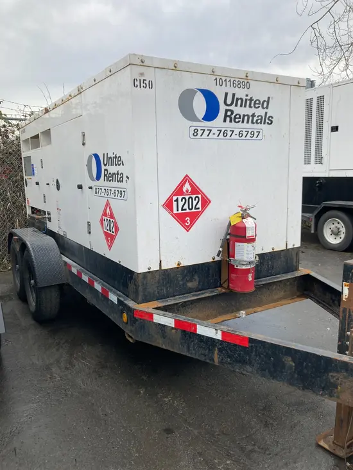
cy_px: 235
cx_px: 176
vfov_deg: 63.4
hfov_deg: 49.8
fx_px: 381
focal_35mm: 28
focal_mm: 3.99
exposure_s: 1/490
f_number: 1.8
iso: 20
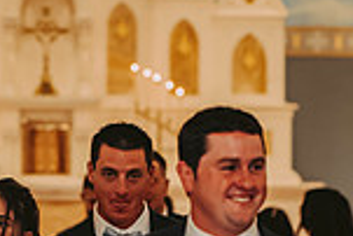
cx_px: 58
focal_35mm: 330
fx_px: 3239
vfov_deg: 4.2
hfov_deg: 6.2
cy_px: 326
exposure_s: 1/80
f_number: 2.8
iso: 1600
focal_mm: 86
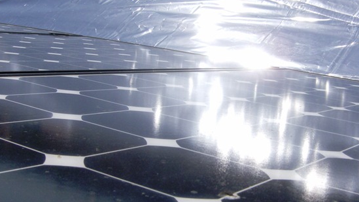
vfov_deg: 21.1
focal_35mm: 57
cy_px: 95
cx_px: 214
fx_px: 543
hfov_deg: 36.5
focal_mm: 6
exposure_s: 1/2000
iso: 100
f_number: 4.7
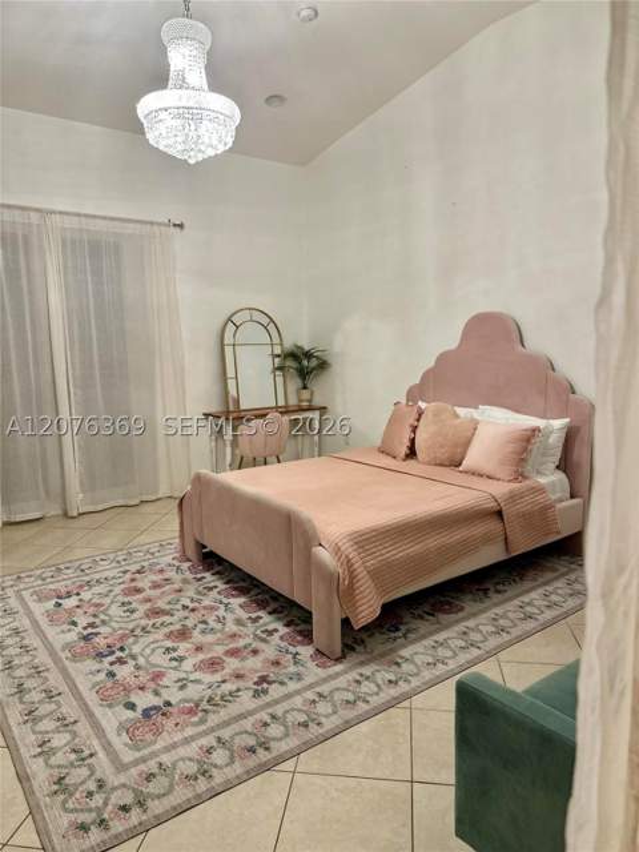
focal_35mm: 24
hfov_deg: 56.8
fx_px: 591
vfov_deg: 71.6
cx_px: 320
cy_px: 426
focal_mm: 6.86
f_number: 1.78
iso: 250
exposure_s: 1/60
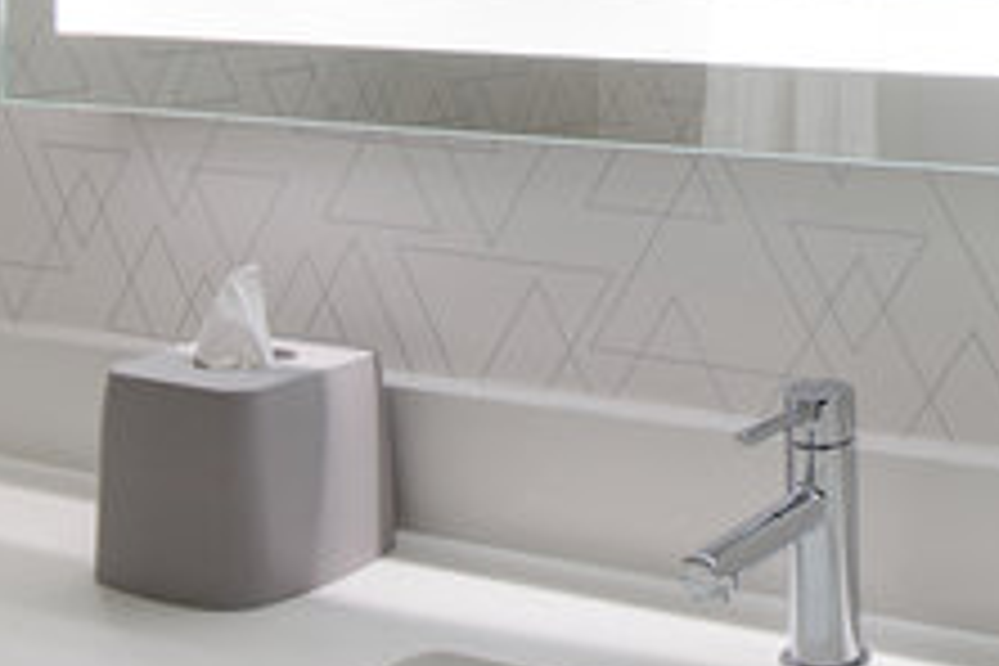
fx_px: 1498
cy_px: 20
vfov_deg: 24.1
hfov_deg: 36.1
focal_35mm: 54
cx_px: 742
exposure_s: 1/160
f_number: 7.1
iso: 250
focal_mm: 10
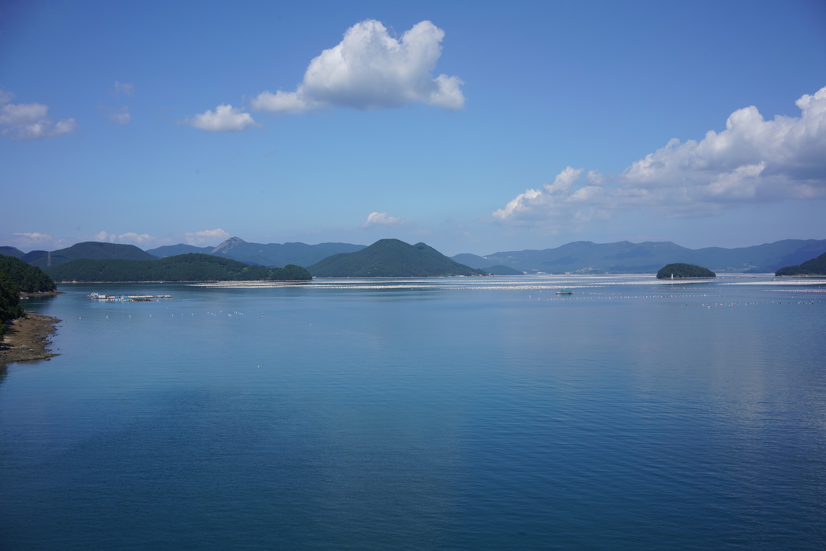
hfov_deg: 54.4
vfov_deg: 37.9
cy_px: 276
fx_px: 803
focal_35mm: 35
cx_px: 413
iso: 100
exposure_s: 1/125
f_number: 14
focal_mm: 35
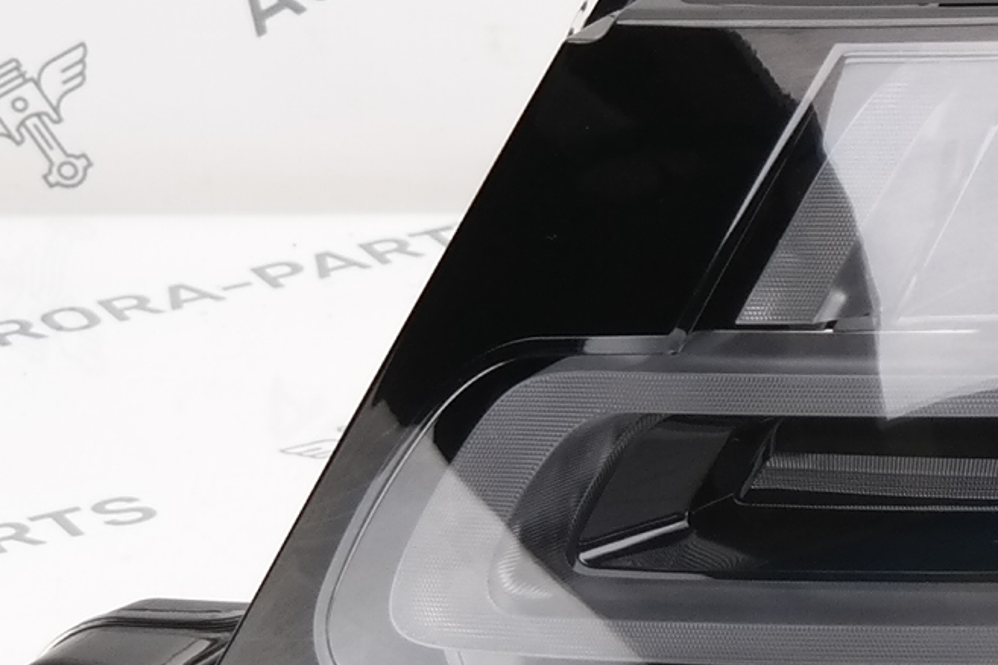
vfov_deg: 6.1
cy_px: 208
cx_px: 1758
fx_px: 6237
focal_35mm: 225
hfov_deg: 8.8
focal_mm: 25
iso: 200
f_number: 4
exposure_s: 1/100
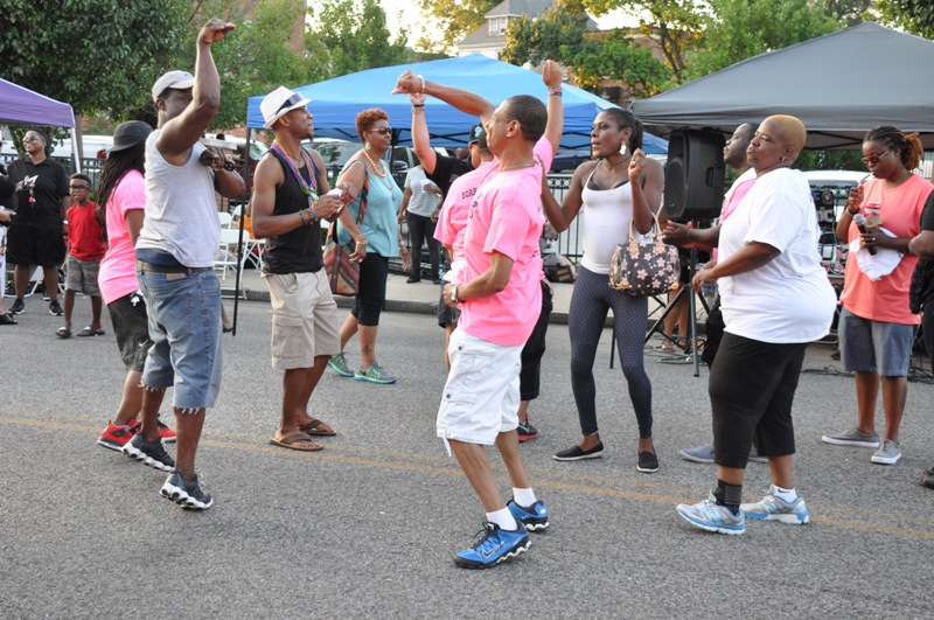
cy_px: 310
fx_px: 1244
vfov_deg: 28.0
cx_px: 467
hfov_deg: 41.2
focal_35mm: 48
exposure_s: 1/100
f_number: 5
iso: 500
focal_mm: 32
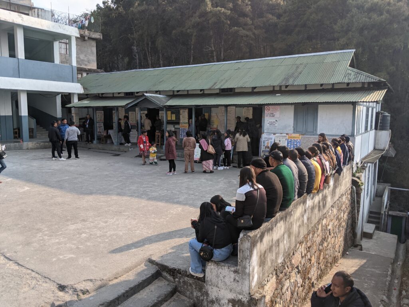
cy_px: 154
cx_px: 204
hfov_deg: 65.3
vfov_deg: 51.4
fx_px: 319
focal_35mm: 27
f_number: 1.8
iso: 41
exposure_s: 1/935
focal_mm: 4.44
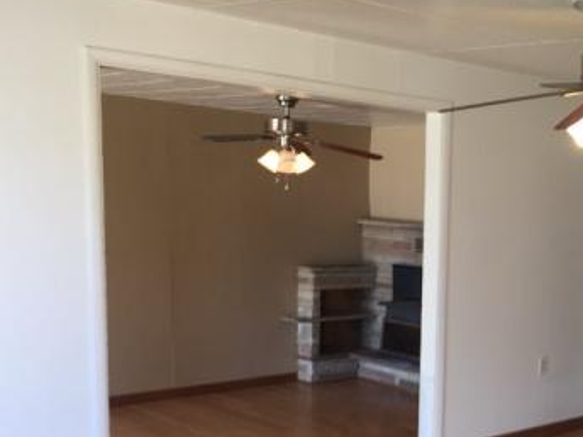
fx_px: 909
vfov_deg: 26.5
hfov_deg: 33.8
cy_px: 359
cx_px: 515
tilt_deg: -11.2
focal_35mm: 54
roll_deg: -3.1
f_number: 2.2
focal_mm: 4.15
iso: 32
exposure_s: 1/60
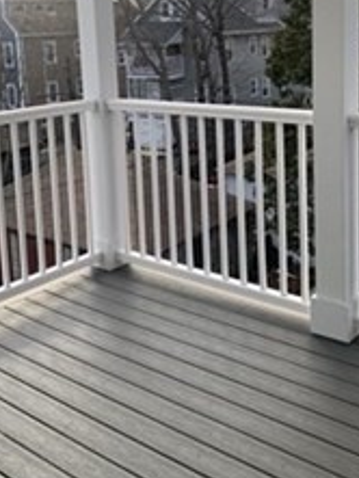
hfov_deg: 30.9
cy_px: 123
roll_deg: +2.4
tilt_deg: -7.9
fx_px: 649
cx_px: 173
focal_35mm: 47
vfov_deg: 39.4
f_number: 1.8
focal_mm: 4.25
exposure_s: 1/271
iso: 25
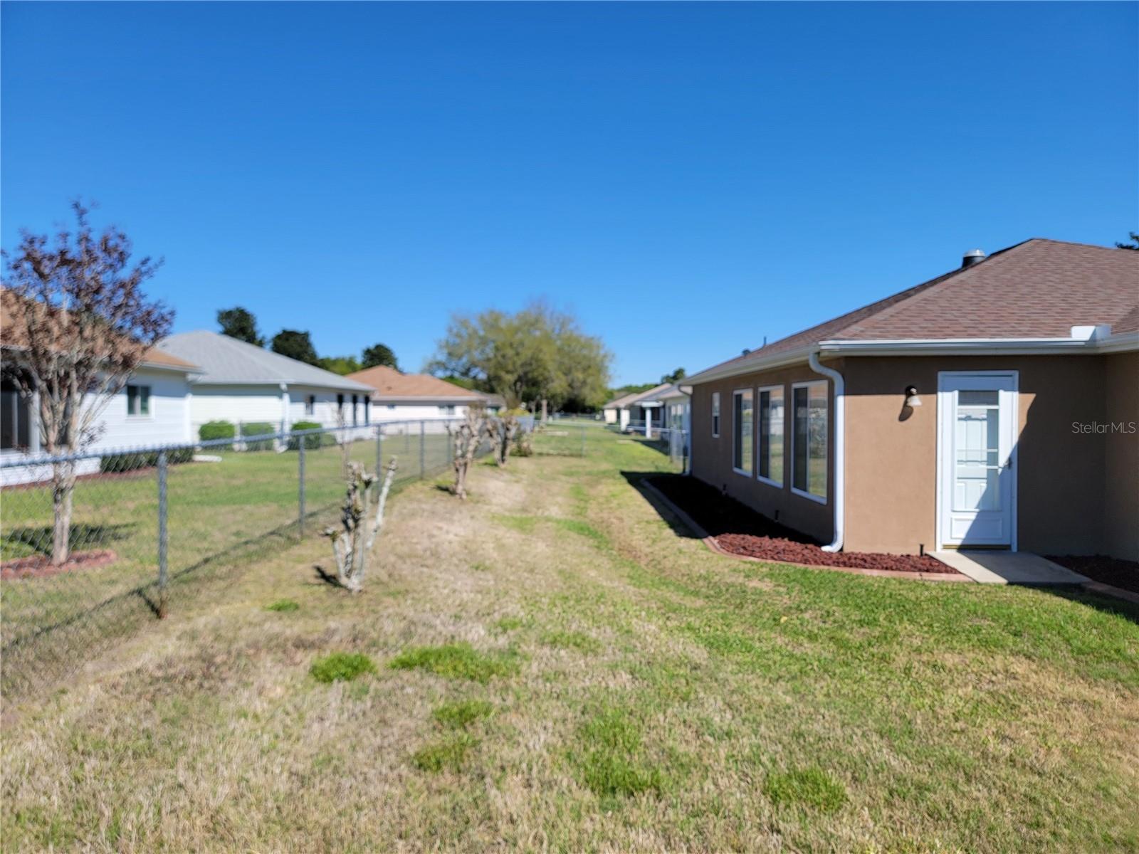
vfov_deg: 56.8
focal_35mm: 24
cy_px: 427
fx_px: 790
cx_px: 570
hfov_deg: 71.6
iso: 16
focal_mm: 6.7
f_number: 1.8
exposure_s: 1/1163
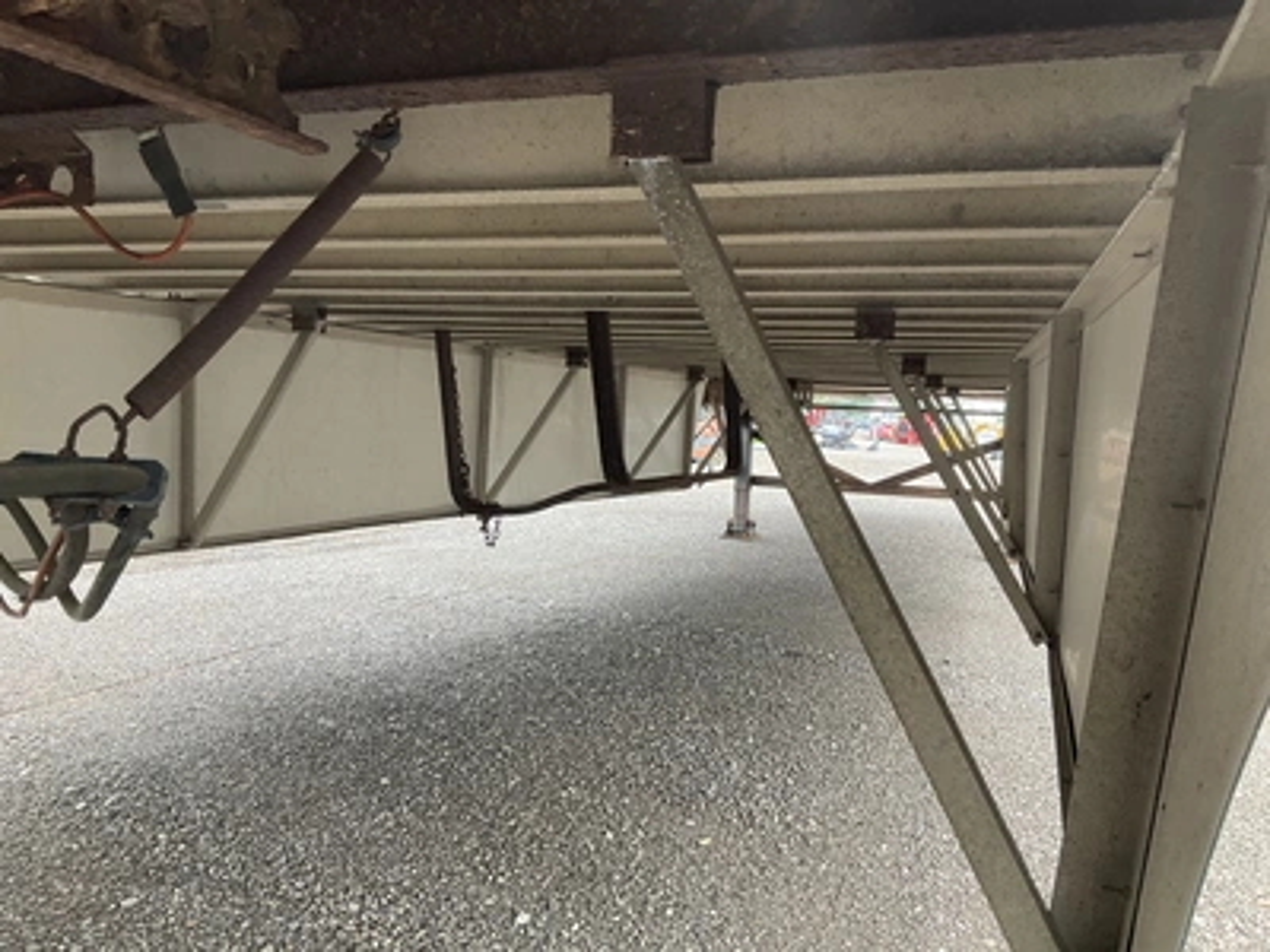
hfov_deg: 61.7
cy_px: 476
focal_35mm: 29
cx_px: 635
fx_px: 1064
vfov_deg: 48.2
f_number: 1.8
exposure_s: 1/122
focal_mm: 3
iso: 25
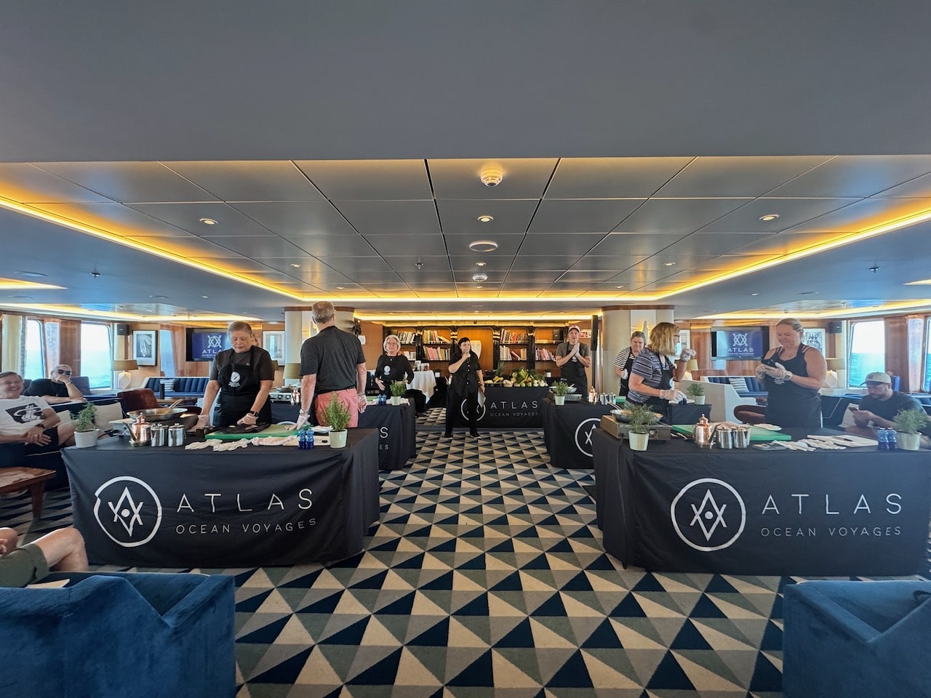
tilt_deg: +0.5
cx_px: 466
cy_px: 349
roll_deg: -0.9
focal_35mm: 14
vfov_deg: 85.7
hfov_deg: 102.1
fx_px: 377
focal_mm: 2.22
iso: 320
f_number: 2.2
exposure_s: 1/100
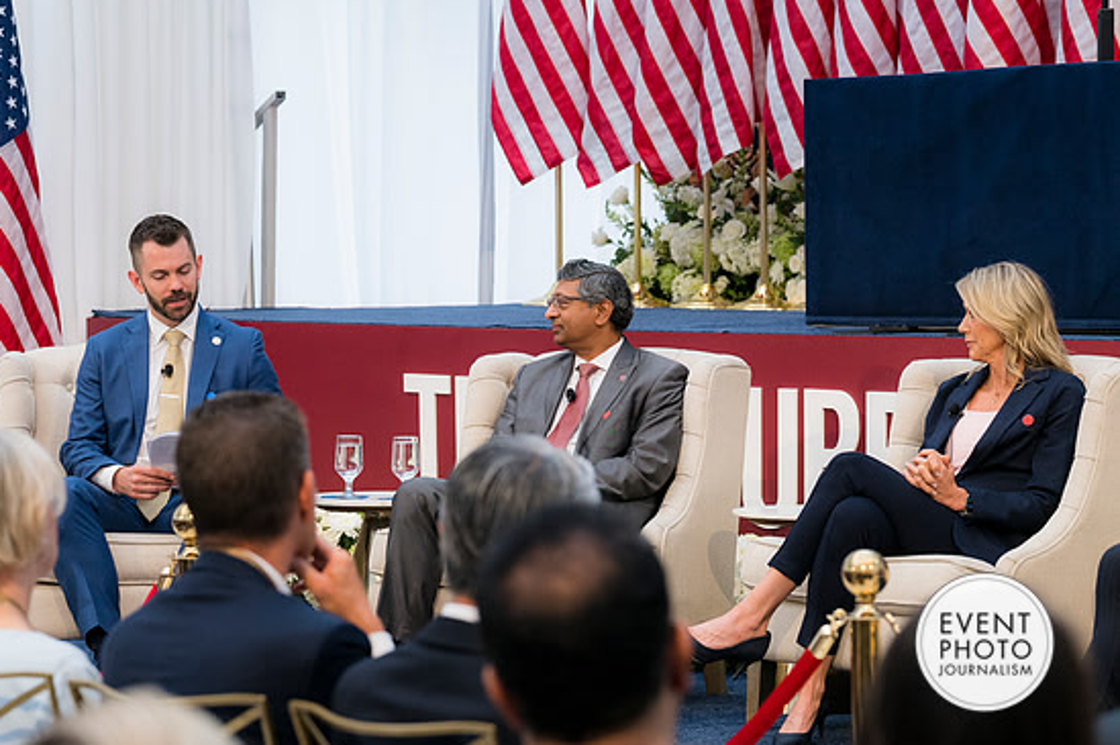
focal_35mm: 130
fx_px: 4041
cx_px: 530
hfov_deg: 15.8
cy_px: 384
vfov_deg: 10.5
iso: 450
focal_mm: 82
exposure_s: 1/160
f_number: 4
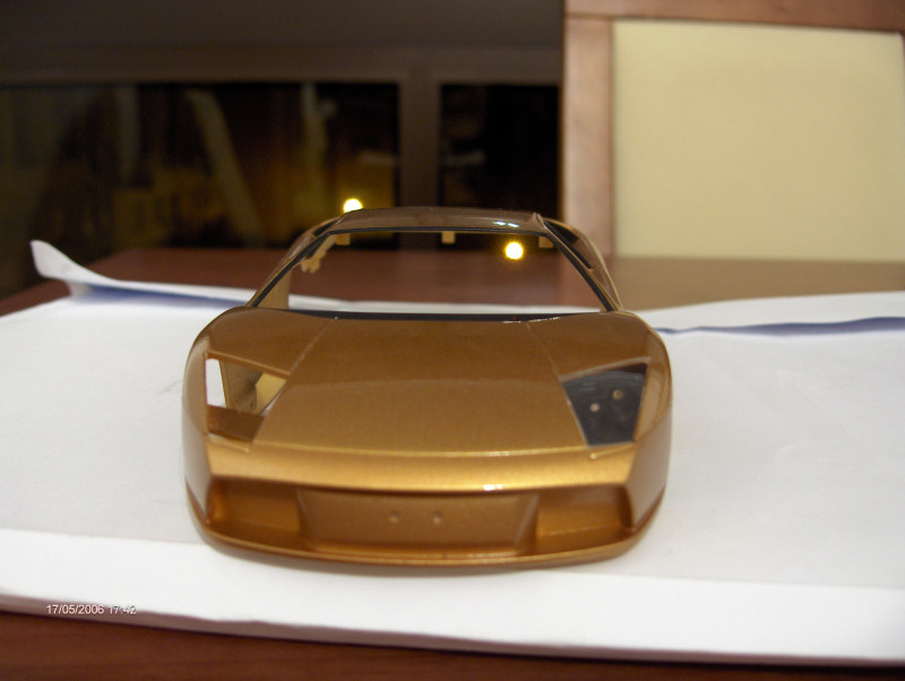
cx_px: 452
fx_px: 1021
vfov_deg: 36.9
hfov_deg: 47.8
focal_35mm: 39
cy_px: 340
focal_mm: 8
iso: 100
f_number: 2.8
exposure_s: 1/2.29
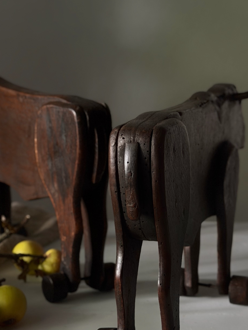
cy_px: 134
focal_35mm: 79
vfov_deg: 24.7
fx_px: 755
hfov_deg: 18.6
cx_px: 90
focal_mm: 6.76
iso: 500
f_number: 1.78
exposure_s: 1/40
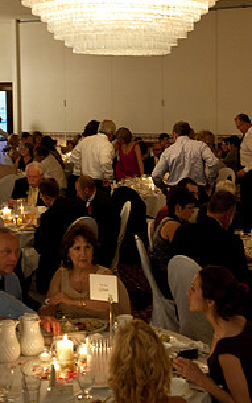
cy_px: 153
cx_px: 155
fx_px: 790
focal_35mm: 72
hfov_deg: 18.1
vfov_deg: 28.5
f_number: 4
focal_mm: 48
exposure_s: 1/40
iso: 3200
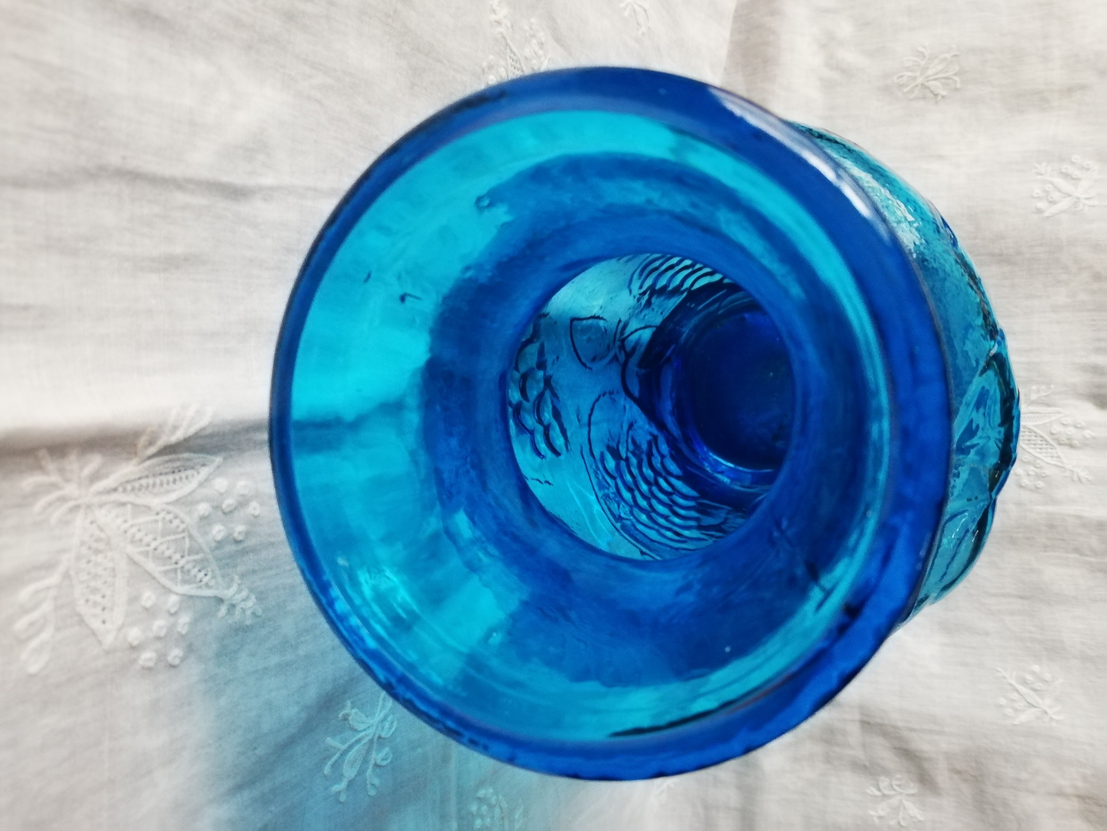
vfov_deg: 53.1
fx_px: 831
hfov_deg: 67.3
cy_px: 416
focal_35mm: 26
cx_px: 554
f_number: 2.2
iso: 400
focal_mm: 3.81
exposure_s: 1/33.3
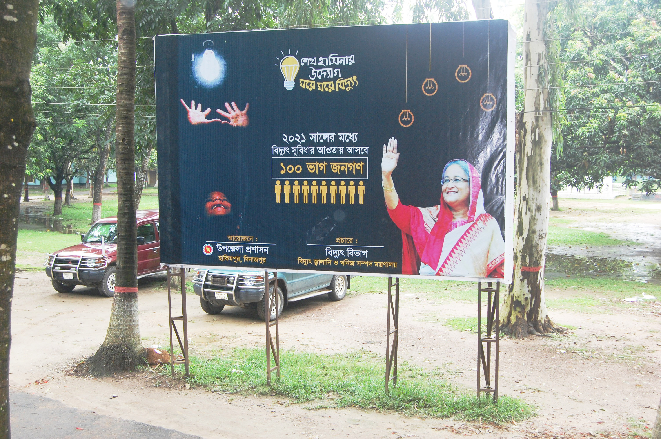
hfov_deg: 49.6
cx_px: 330
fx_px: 715
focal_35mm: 39
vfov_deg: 34.1
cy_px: 220
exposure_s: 1/125
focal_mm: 26
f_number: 7.1
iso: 400
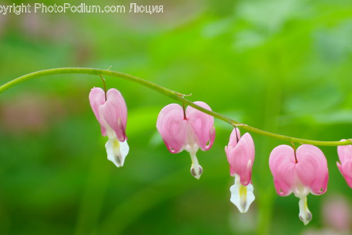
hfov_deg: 10.6
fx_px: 1898
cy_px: 164
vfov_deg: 7.1
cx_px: 236
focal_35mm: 194
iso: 200
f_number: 2.8
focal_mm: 90
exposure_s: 1/50
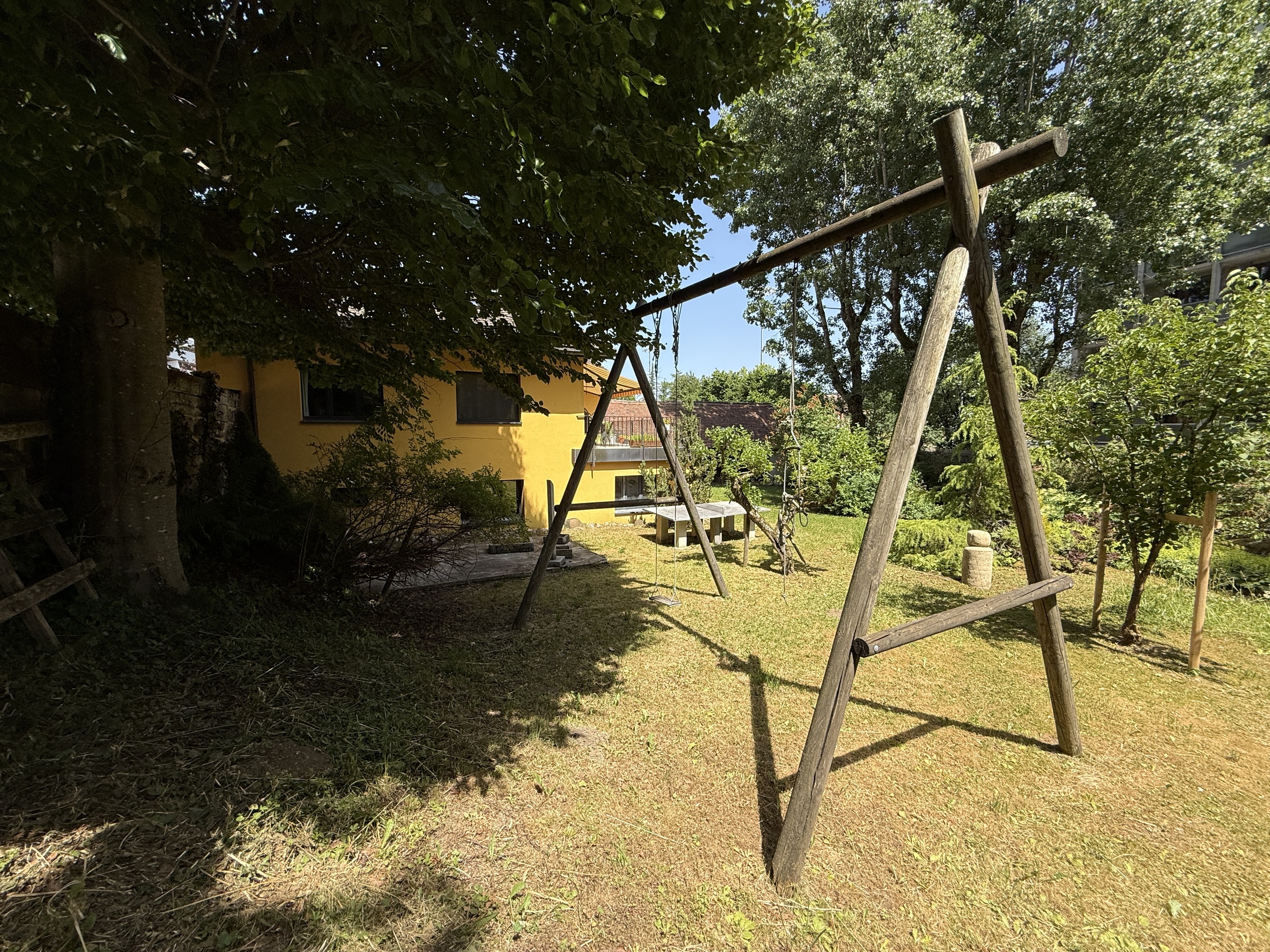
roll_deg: +0.1
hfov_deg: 102.1
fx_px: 514
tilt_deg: -3.8
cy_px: 476
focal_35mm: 14
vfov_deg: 85.7
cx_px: 635
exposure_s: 1/955
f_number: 2.2
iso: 50
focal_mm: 2.22
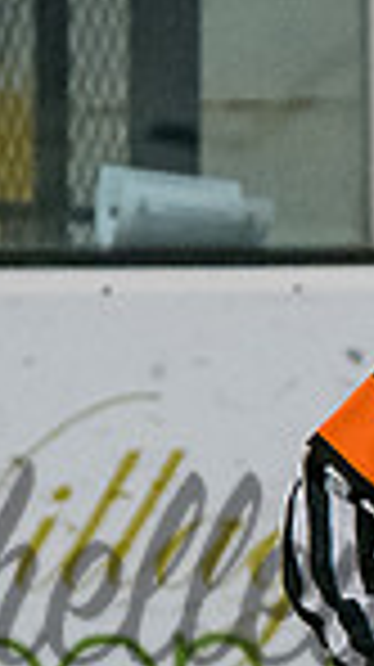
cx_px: 792
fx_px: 34458
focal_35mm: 1950
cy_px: 556
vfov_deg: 1.1
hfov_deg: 0.6
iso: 3200
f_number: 3.5
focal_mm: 200
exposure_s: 1/800
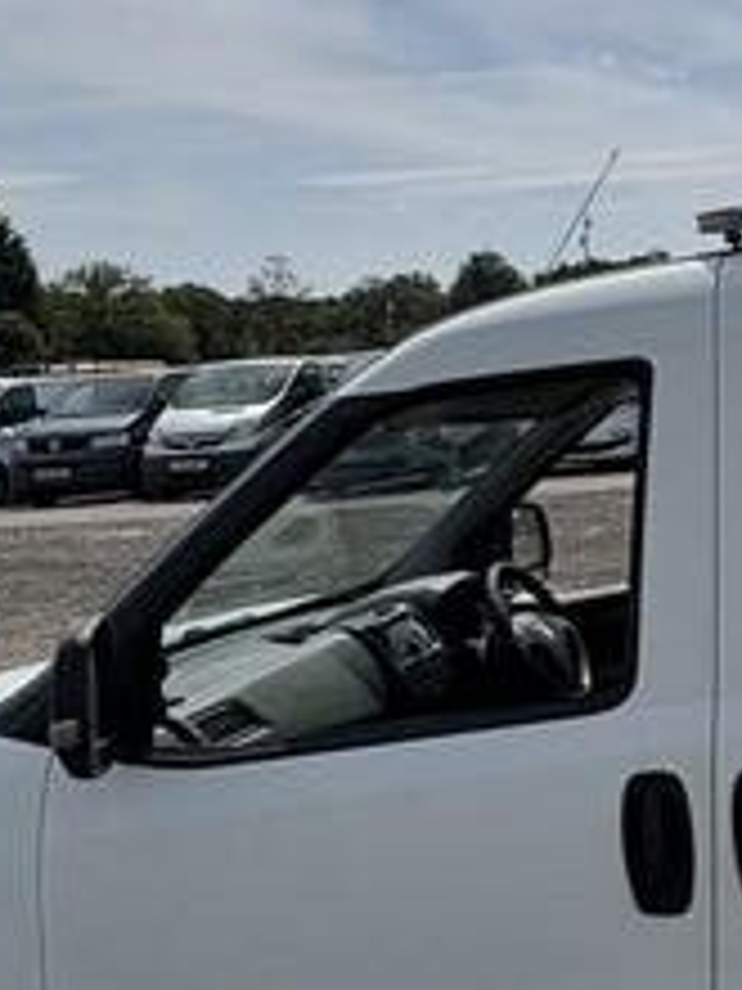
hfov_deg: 24.1
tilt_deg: +5.3
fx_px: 1629
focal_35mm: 57
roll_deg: -1.6
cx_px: 800
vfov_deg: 33.5
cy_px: 324
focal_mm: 2.22
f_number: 2.2
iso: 50
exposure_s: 1/4630
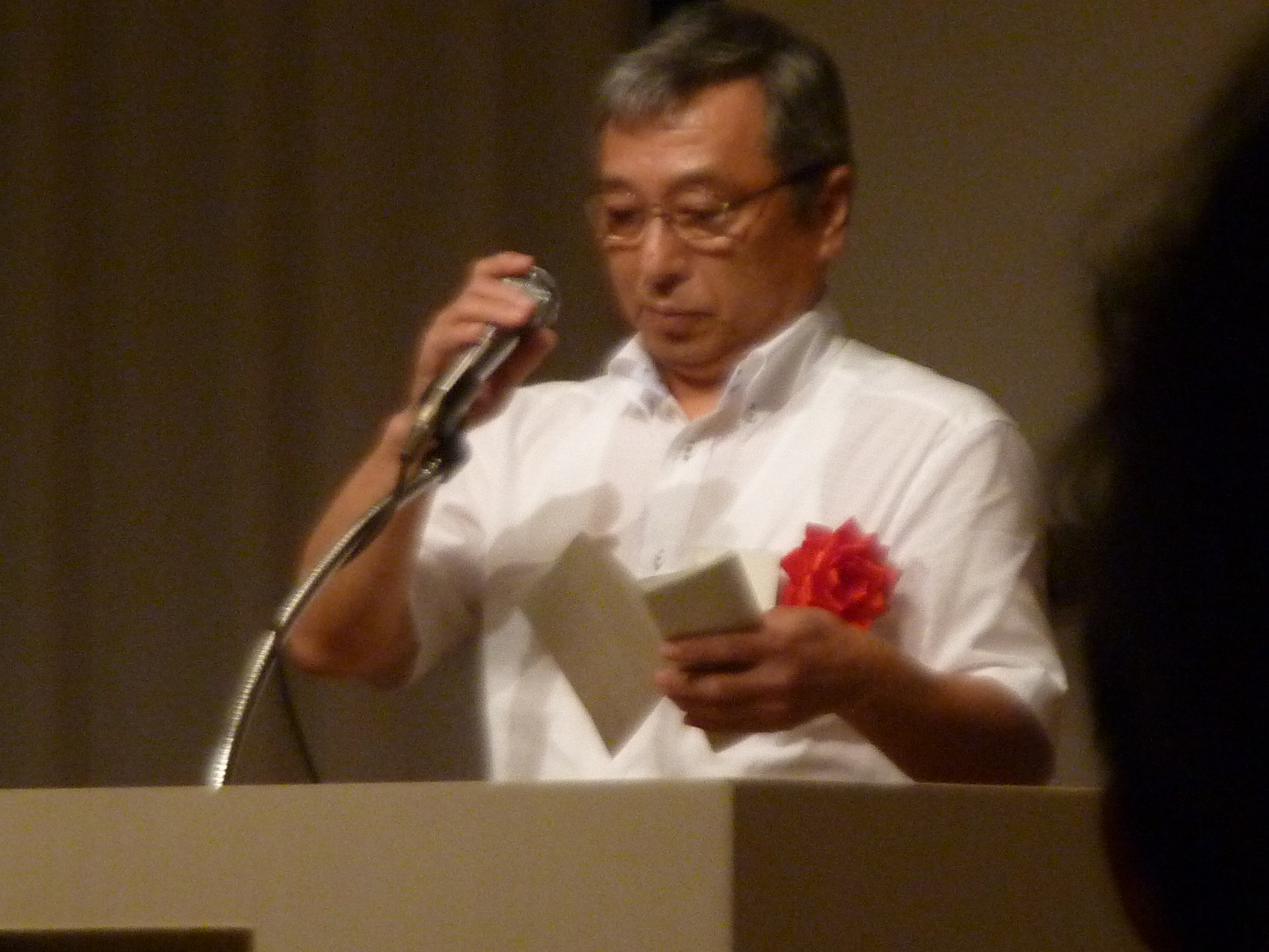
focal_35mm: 535
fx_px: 19613
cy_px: 476
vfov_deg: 2.8
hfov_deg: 3.7
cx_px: 634
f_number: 4.9
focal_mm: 49.2
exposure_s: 1/125
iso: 400
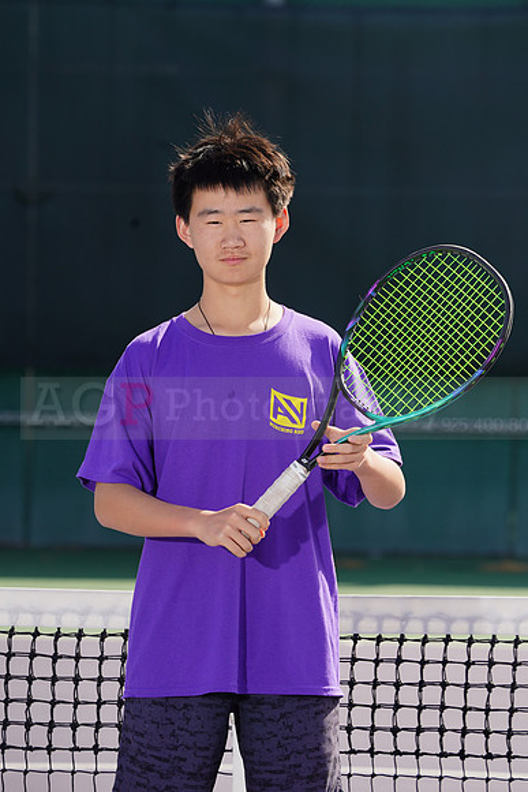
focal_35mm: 274
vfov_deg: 7.5
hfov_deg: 5.0
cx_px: 264
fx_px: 6024
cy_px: 396
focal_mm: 274
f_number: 8
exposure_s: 1/250
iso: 100
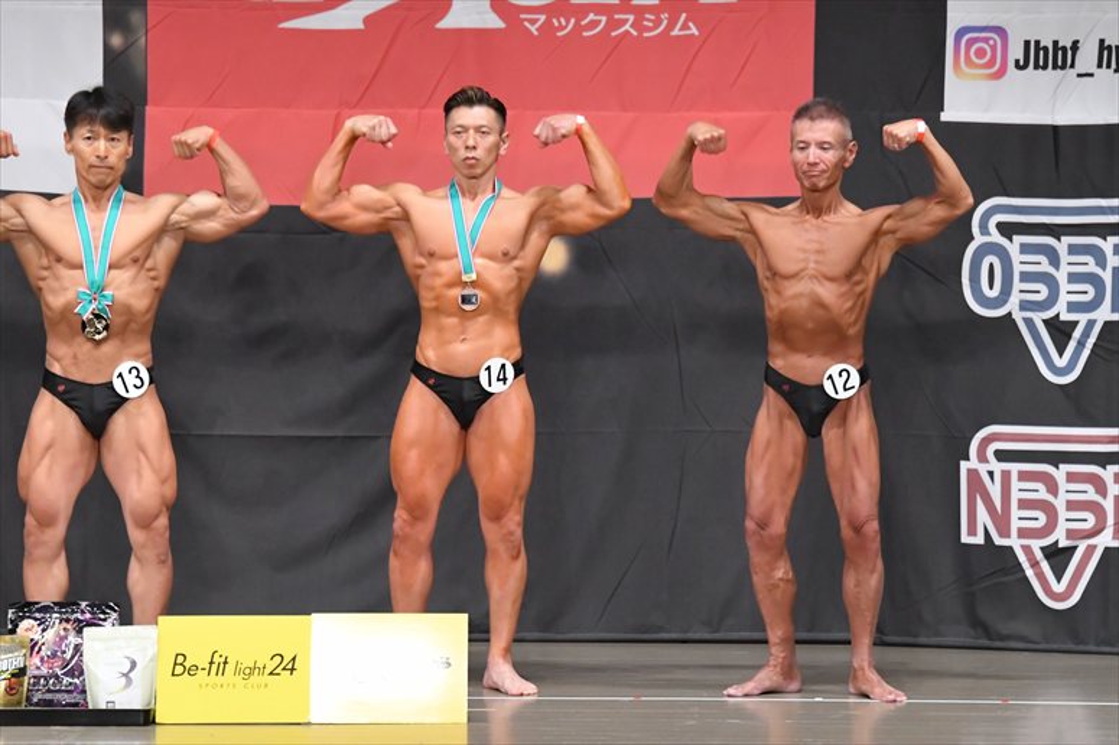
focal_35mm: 217
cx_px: 560
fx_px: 6742
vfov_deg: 6.3
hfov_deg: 9.5
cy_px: 372
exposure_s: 1/400
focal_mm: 145
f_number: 5.6
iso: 6400
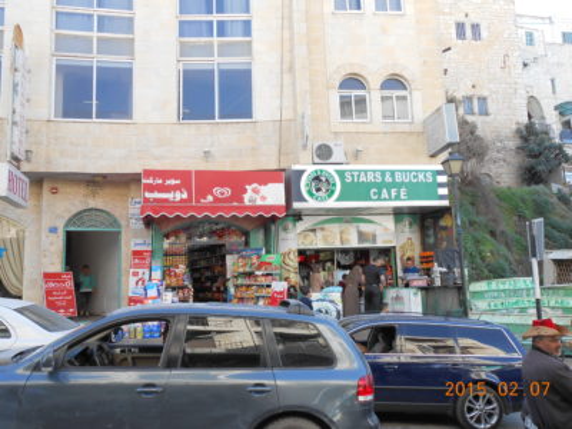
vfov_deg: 46.8
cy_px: 214
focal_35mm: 30
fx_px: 496
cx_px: 286
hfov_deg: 60.0
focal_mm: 5.3
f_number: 3.8
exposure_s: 1/125
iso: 80
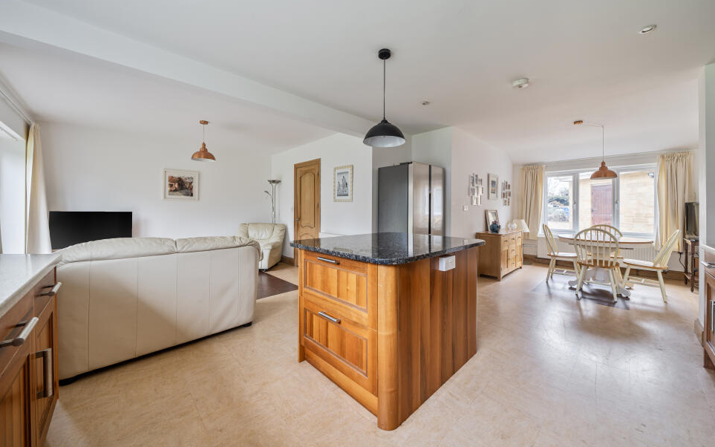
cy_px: 208
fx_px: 253
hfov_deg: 109.3
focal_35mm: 13
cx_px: 363
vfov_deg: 82.7
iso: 100
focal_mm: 12
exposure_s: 1
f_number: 8
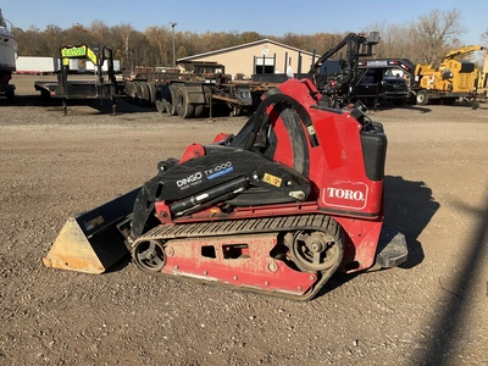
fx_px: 409
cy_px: 183
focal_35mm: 29
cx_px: 244
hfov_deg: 61.7
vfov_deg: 48.2
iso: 25
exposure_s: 1/1168
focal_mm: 3
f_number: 1.8
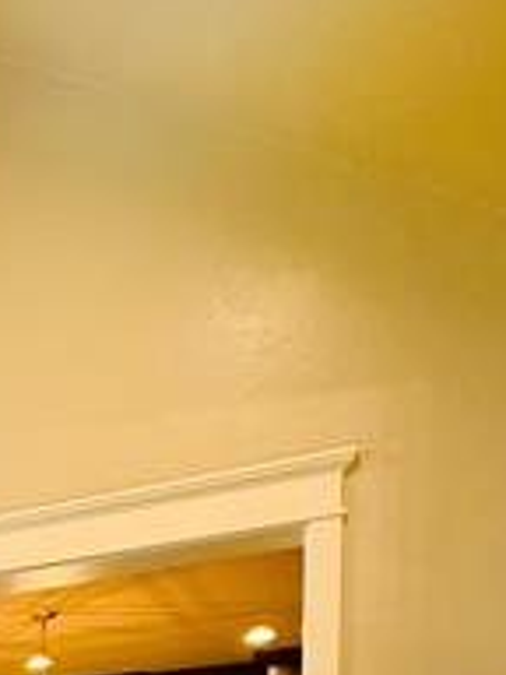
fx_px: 1091
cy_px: 995
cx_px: -327
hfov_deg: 20.7
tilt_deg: -4.4
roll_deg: +2.0
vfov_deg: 26.0
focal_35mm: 56
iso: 250
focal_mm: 2.22
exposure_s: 1/60
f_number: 2.2
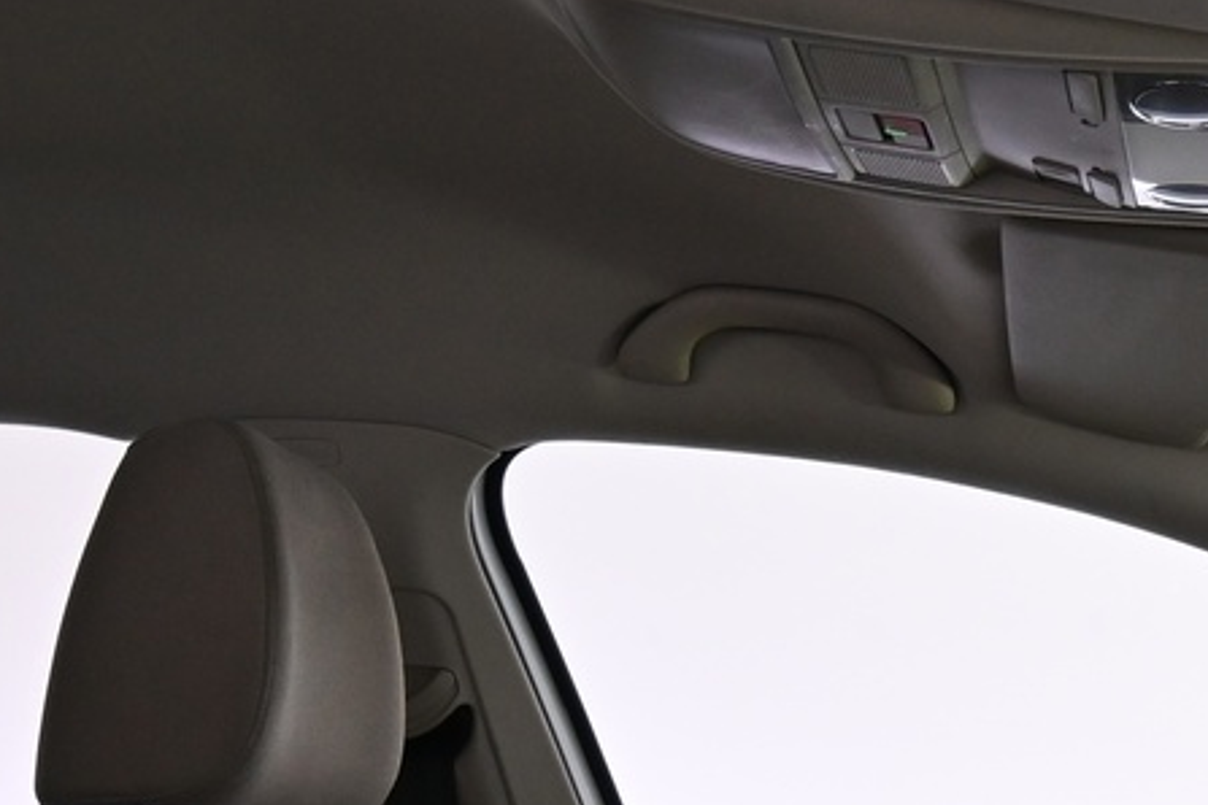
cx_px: 1311
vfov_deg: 14.8
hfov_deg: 22.2
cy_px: 1148
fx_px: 2919
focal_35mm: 87
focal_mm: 16
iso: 800
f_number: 3.5
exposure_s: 1/25
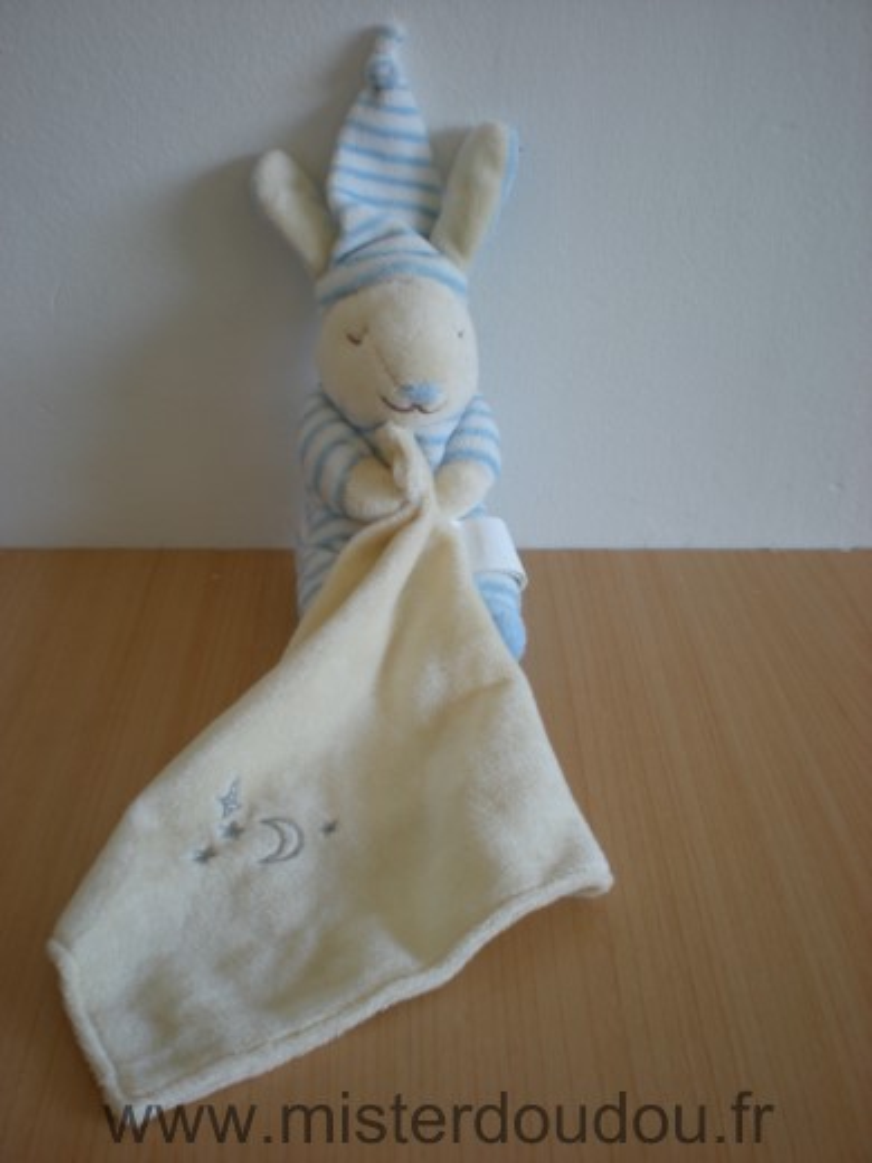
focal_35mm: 38
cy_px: 582
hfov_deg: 37.7
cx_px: 436
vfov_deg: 49.0
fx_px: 1276
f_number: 3.1
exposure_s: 1/13.1
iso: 64
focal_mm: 6.3
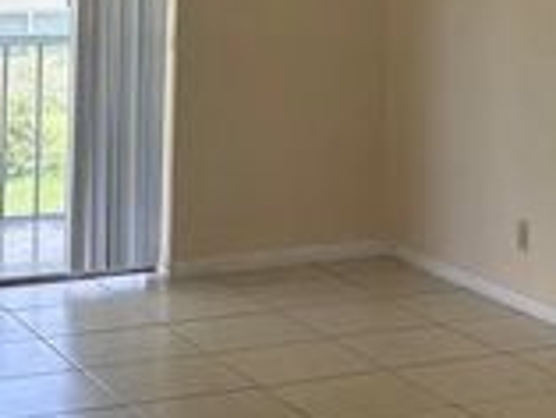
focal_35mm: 106
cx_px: 397
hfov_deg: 18.4
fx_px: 1704
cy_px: -191
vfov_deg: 13.3
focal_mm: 5.96
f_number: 1.6
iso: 80
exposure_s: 1/206
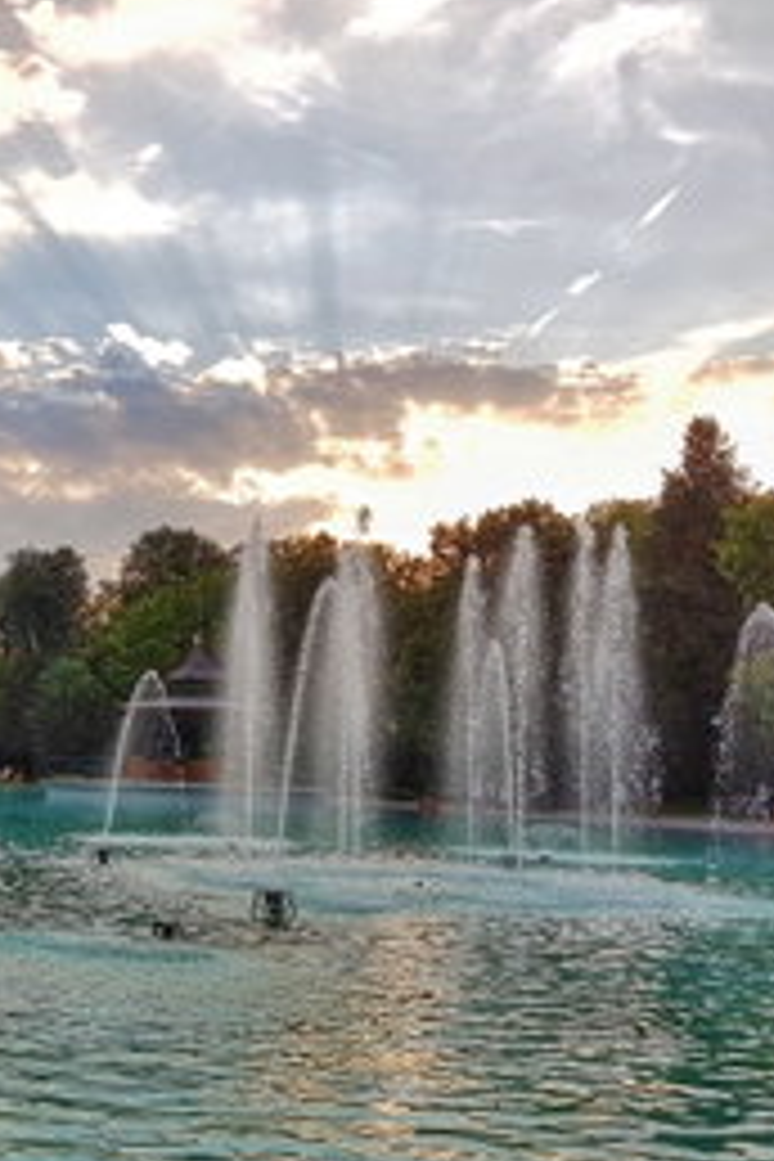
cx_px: 90
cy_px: 603
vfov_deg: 46.4
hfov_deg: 30.6
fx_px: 1354
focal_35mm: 42
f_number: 1.7
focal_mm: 4.2
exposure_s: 1/894
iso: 40
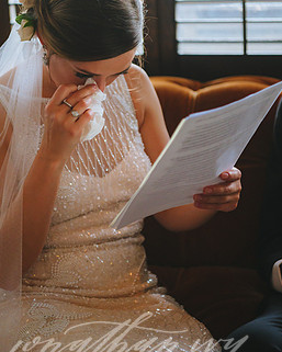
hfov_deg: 16.7
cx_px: 120
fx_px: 959
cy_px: 143
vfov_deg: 20.8
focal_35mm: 92
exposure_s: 1/400
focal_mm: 70
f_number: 2.8
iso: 6400
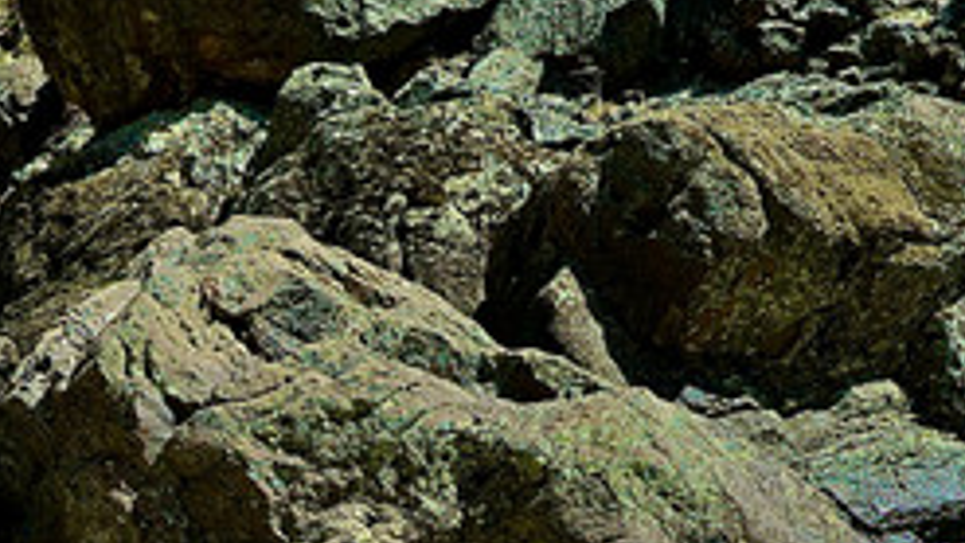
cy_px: 580
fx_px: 2713
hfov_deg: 19.9
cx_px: 180
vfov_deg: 11.3
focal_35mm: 106
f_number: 5
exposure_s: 1/640
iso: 100
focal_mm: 26
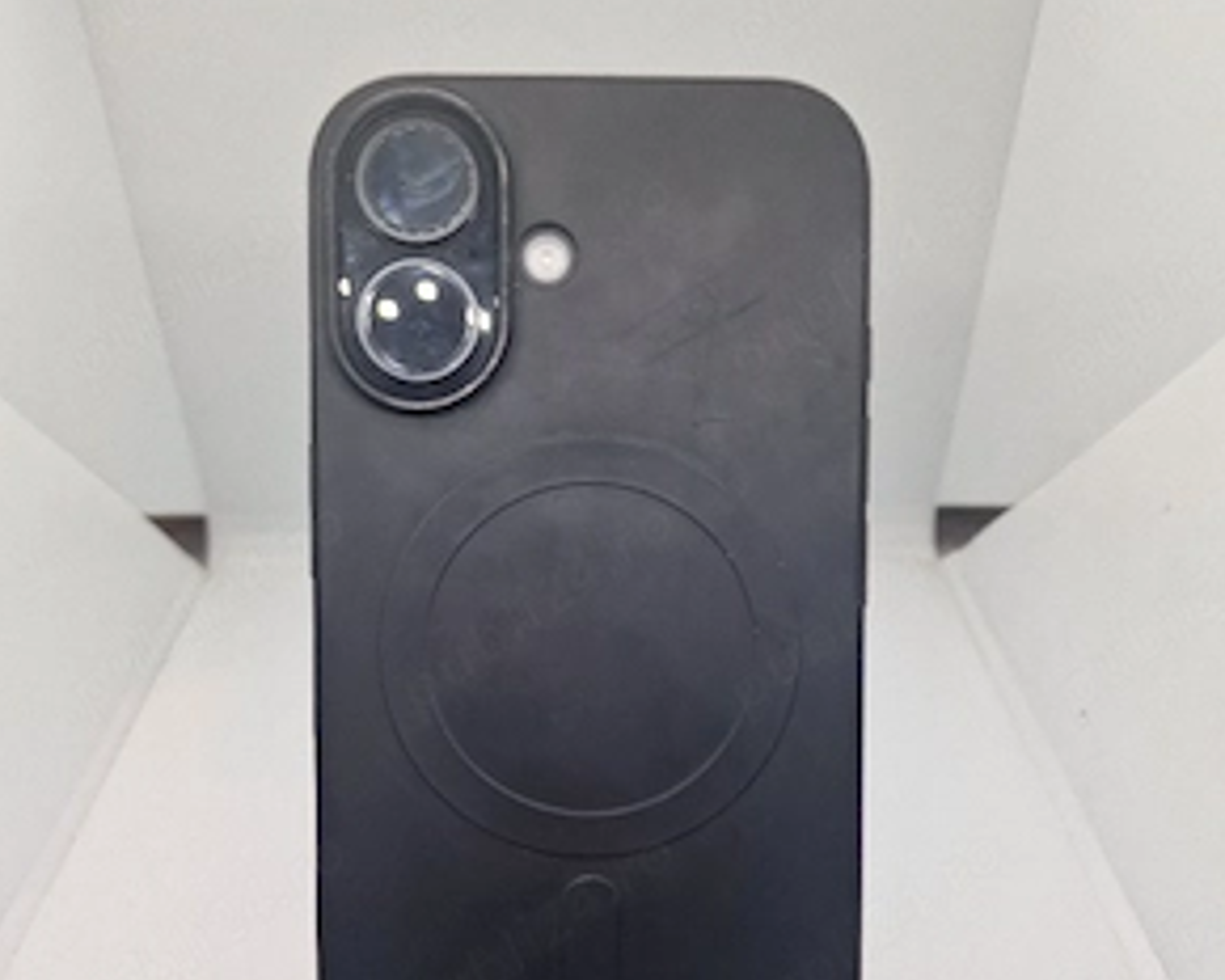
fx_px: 1124
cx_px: 621
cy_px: 659
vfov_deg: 46.3
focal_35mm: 31
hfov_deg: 57.2
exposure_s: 1/182
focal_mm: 6.4
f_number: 1.8
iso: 50
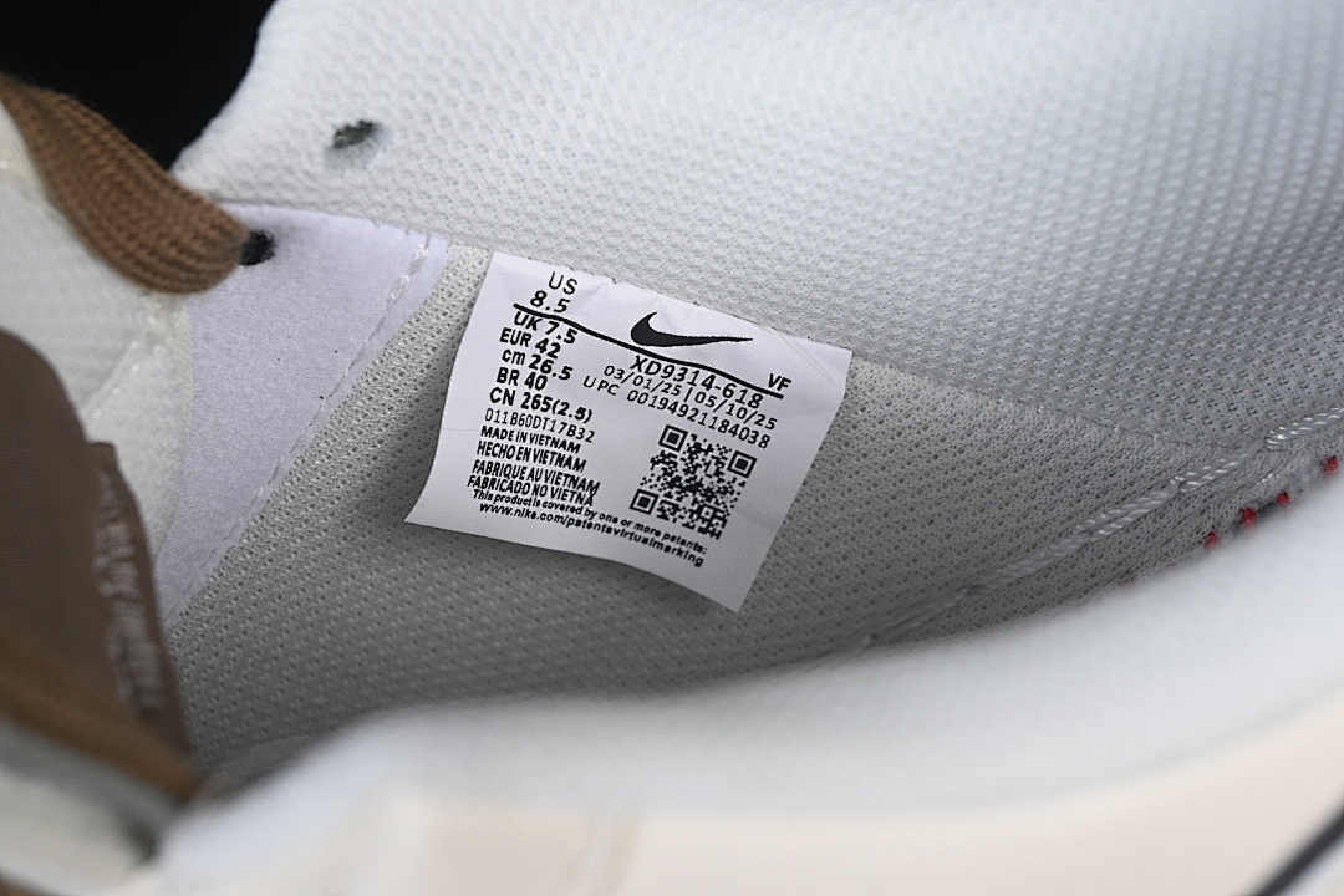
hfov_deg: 27.0
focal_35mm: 75
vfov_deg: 18.2
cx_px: 672
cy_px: 448
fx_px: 2800
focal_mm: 50
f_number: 7.1
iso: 160
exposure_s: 1/80
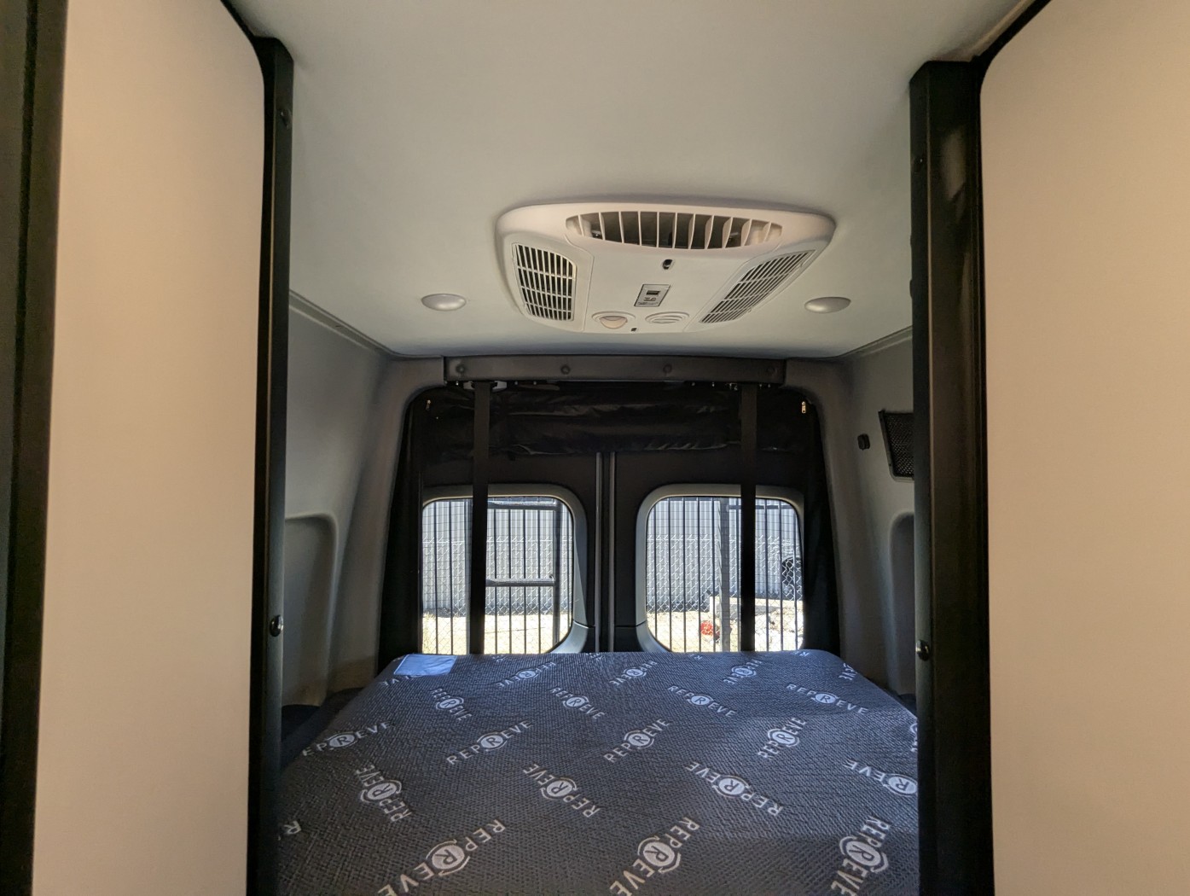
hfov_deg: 94.4
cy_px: 448
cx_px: 595
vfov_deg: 78.2
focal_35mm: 16
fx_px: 551
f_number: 2.2
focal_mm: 2.35
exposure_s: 1/98.8
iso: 136
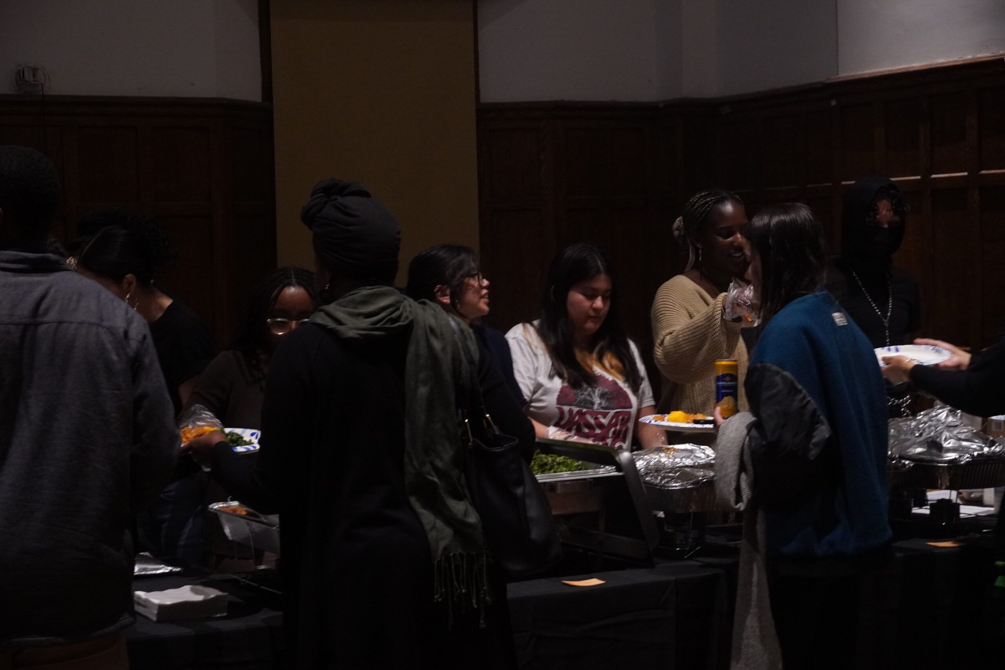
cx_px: 502
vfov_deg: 18.5
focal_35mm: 74
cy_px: 335
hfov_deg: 27.5
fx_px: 2052
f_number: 5
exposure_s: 1/60
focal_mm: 49
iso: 2500
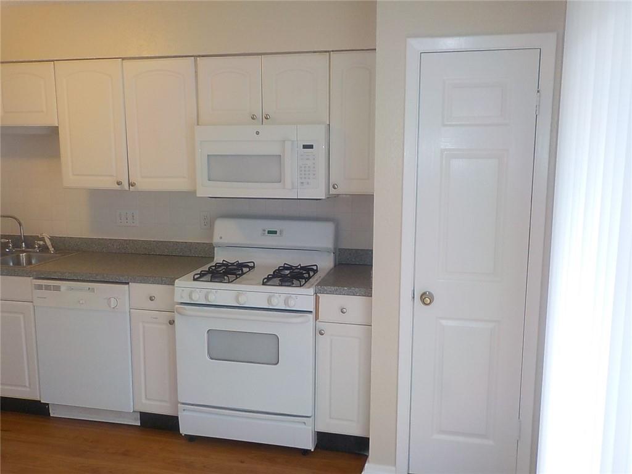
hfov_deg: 60.0
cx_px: 316
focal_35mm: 30
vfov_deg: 46.8
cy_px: 237
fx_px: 548
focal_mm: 4.1
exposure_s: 1/30
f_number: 3.3
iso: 200
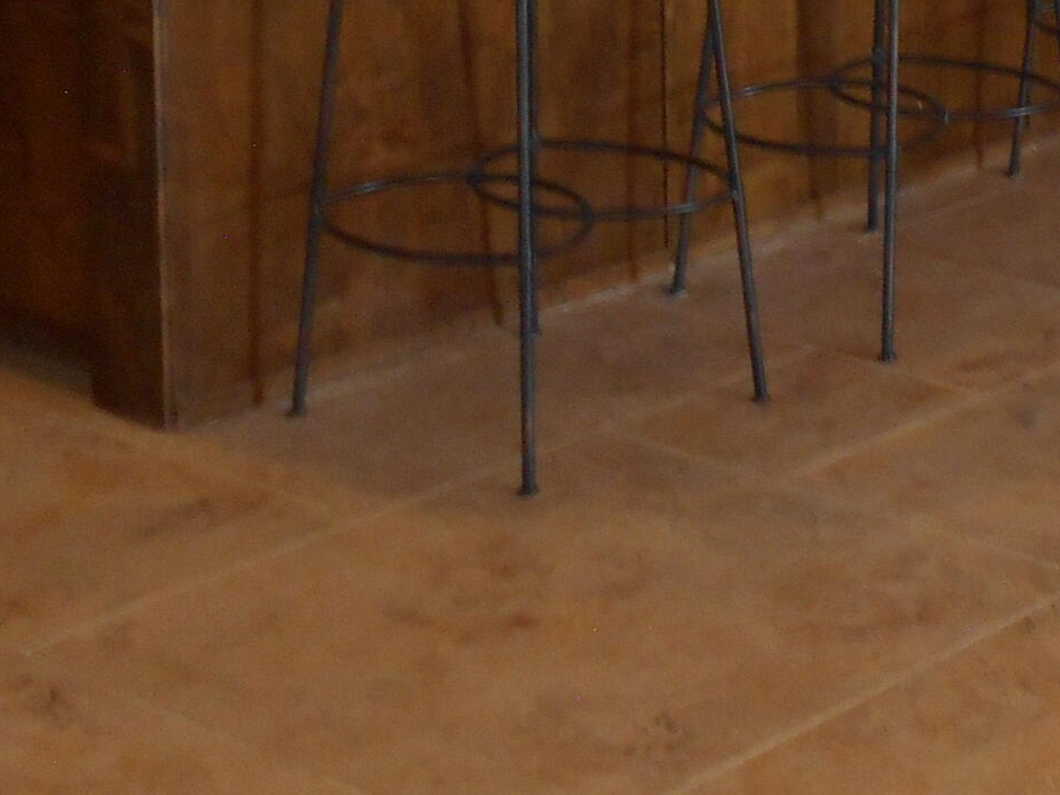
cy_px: -323
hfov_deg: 18.6
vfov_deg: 13.8
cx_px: 1155
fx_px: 3124
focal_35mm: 102
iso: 200
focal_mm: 5.8
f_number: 3.6
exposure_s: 1/25
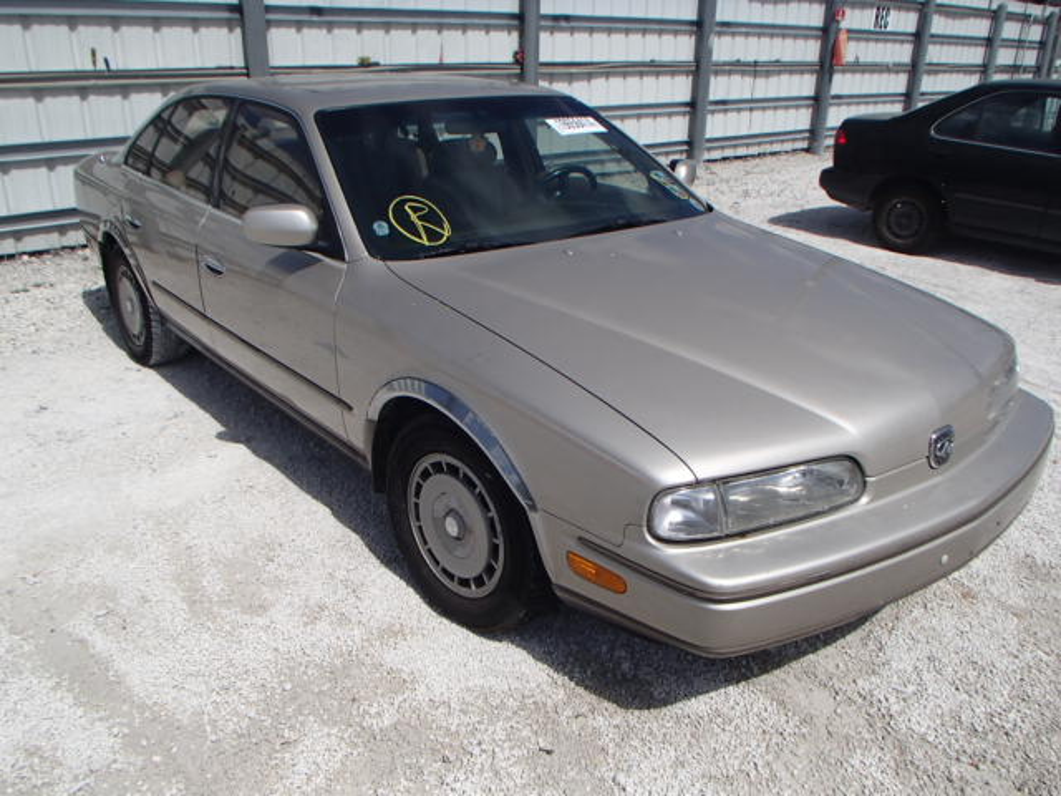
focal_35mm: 28
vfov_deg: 49.7
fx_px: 858
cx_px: 530
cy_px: 398
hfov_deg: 63.4
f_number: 11
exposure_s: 1/250
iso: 100
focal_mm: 5
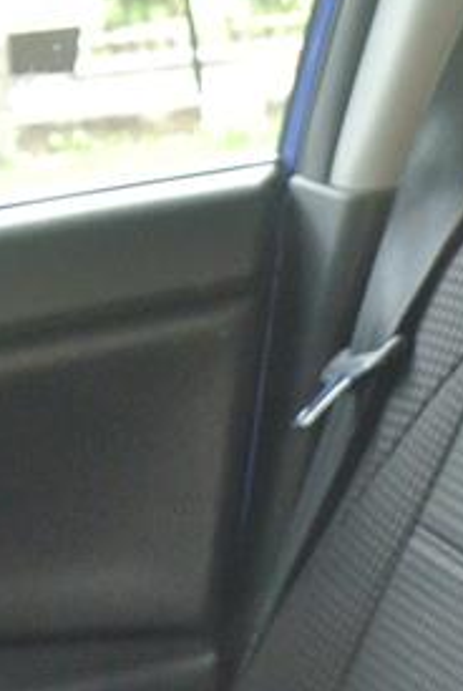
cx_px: 796
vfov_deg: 12.1
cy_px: 975
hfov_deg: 8.2
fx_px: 3136
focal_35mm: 163
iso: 400
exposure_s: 1/60
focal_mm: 10.7
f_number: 3.5
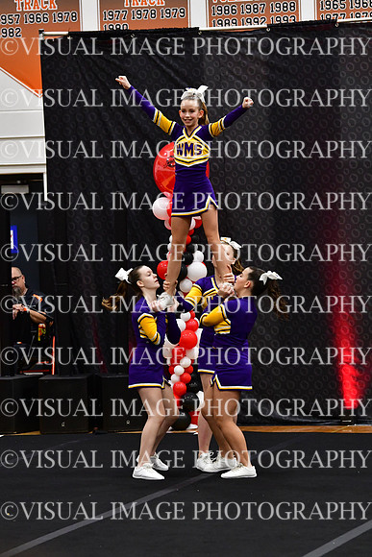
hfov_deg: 7.0
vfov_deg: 10.5
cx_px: 186
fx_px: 3020
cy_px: 278
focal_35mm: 195
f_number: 3.5
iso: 4000
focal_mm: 130
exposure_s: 1/500
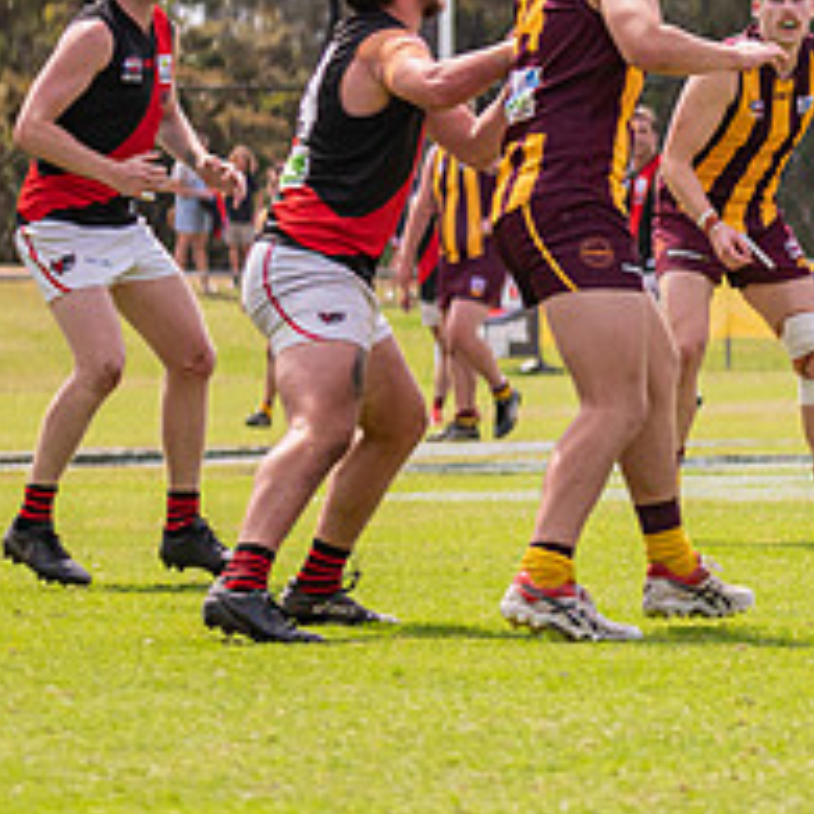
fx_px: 13116
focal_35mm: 493
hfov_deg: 3.5
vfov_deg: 3.6
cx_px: 1416
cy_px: -59
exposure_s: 1/3200
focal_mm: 150
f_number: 6.3
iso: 800
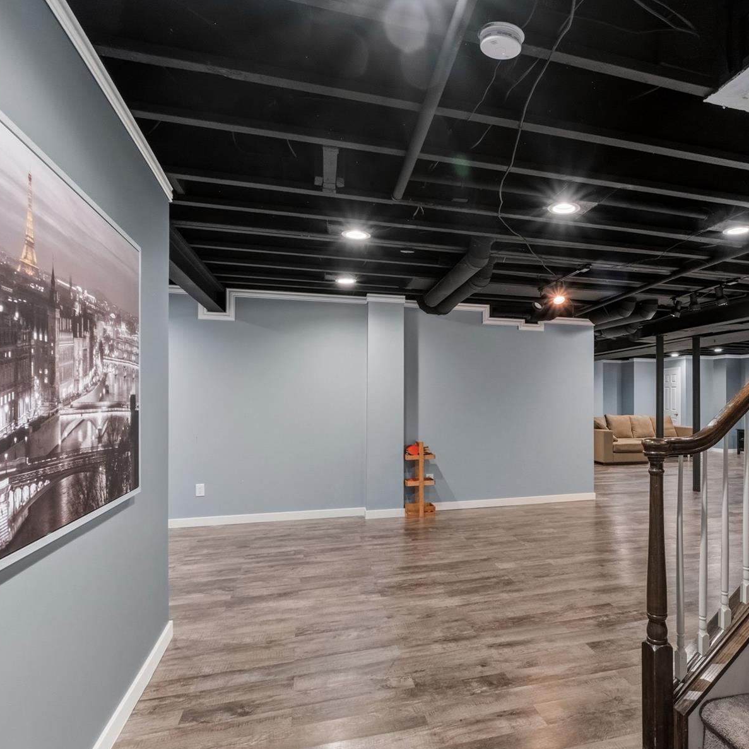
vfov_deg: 69.6
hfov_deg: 67.5
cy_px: 390
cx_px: 506
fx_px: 539
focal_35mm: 22
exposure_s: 2
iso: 1250
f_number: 8
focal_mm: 10
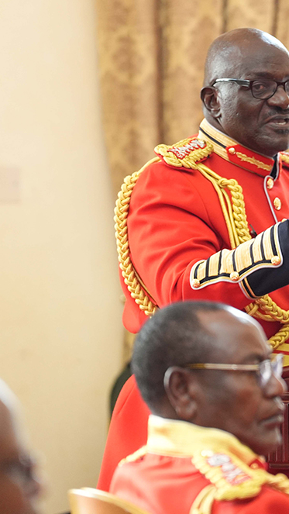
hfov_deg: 3.8
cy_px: 257
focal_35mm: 316
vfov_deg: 6.8
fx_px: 4304
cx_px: 359
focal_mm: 200
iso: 2500
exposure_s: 1/200
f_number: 2.8
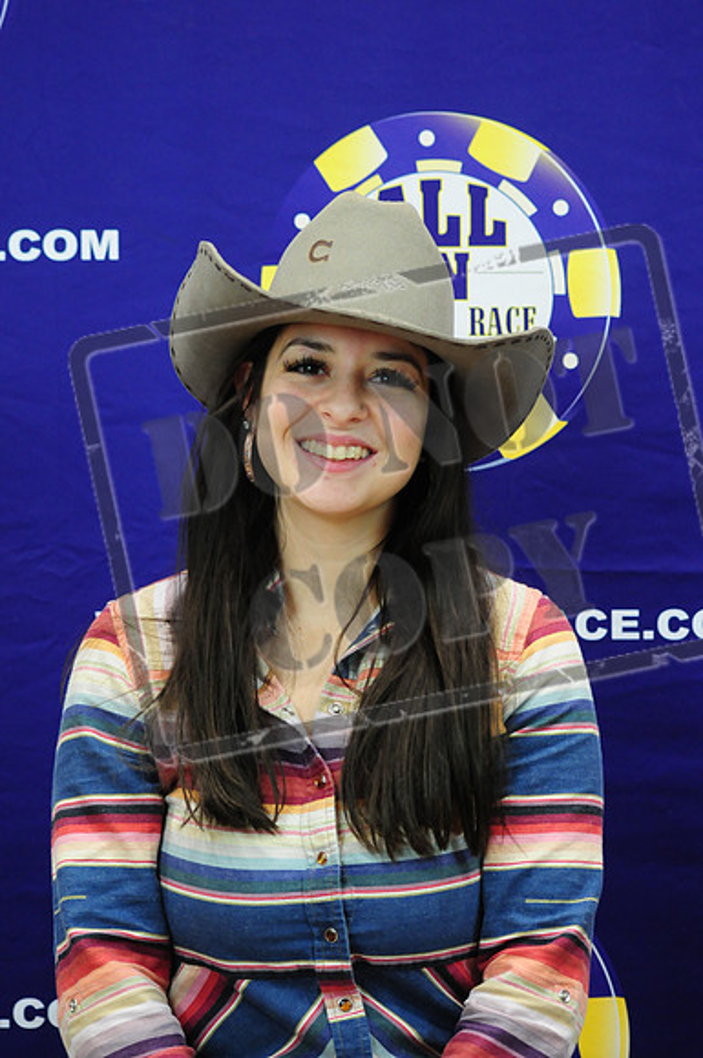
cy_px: 529
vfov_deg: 19.5
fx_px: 3085
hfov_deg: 13.0
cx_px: 352
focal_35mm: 105
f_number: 4
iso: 1250
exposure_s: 1/125
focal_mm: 70
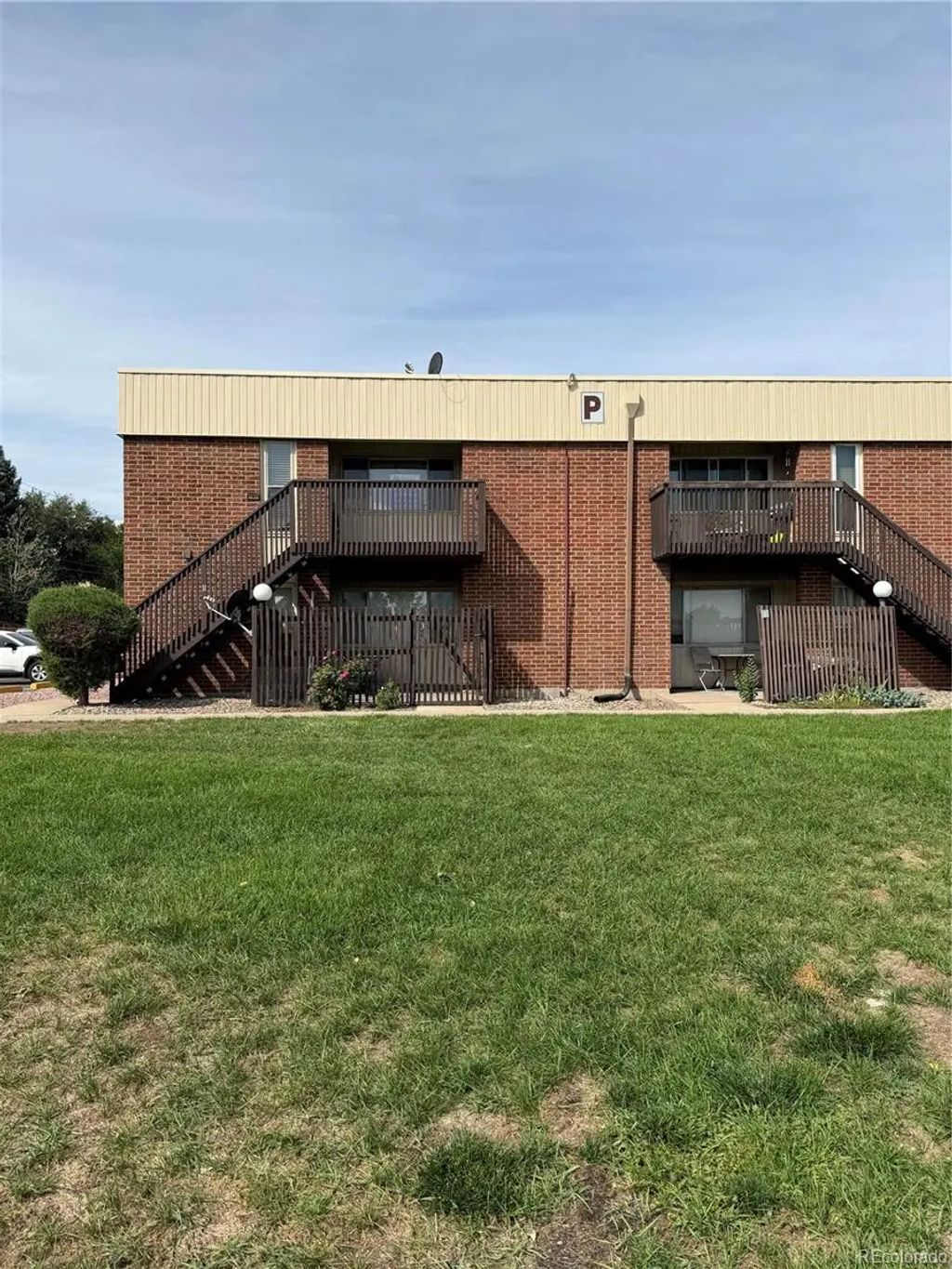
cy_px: 634
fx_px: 880
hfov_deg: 56.8
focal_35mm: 24
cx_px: 476
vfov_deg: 71.6
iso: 80
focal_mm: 6.76
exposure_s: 1/4405
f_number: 1.78
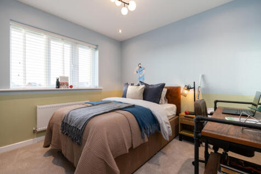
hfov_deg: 96.8
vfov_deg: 73.7
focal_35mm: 16
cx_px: 130
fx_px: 116
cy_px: 87
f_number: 8
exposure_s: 1/8
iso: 160
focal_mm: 16
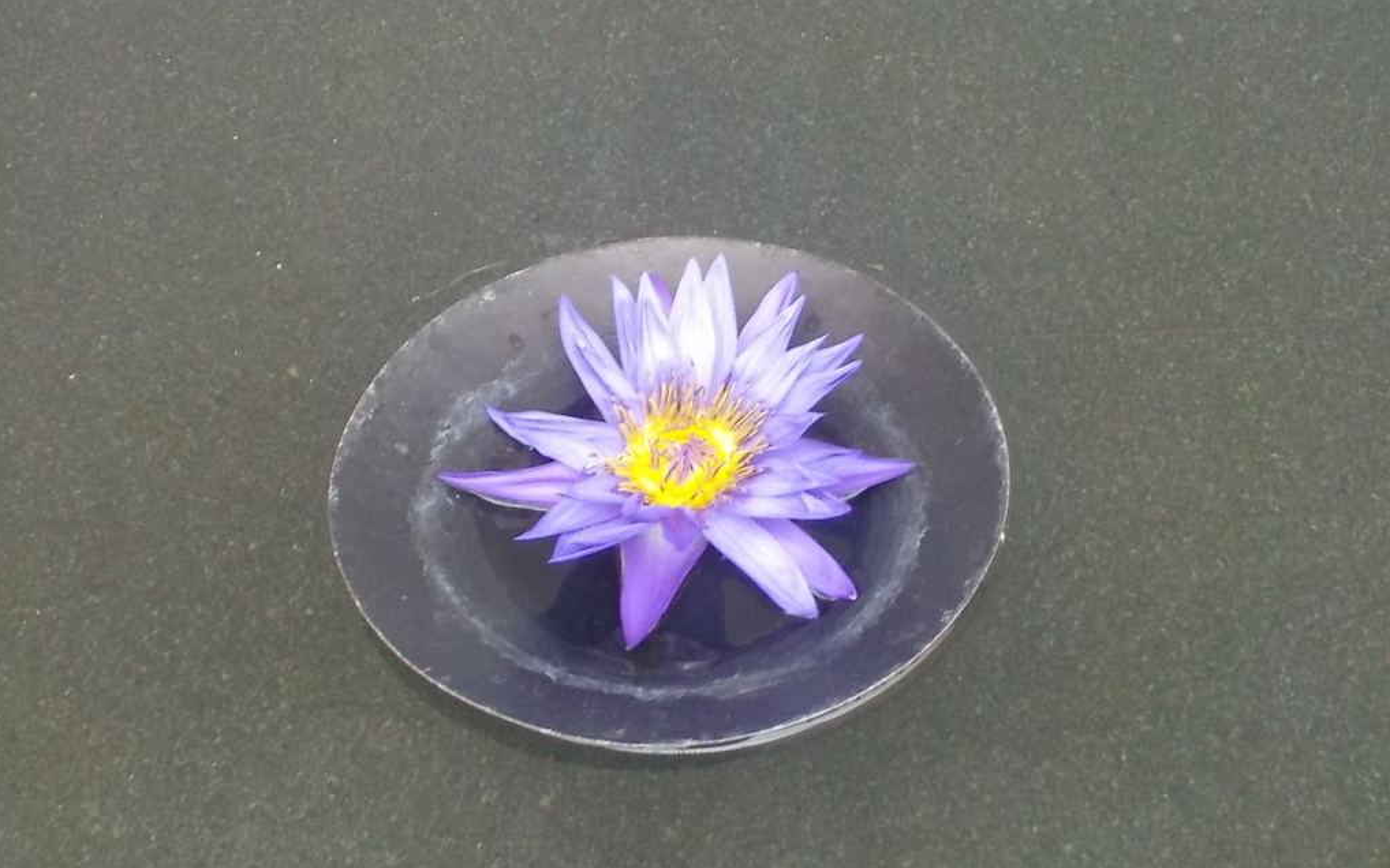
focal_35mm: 96
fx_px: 3636
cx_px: 692
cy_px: 500
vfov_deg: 13.6
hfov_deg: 21.6
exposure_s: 1/30
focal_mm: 12.3
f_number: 5.9
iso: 500
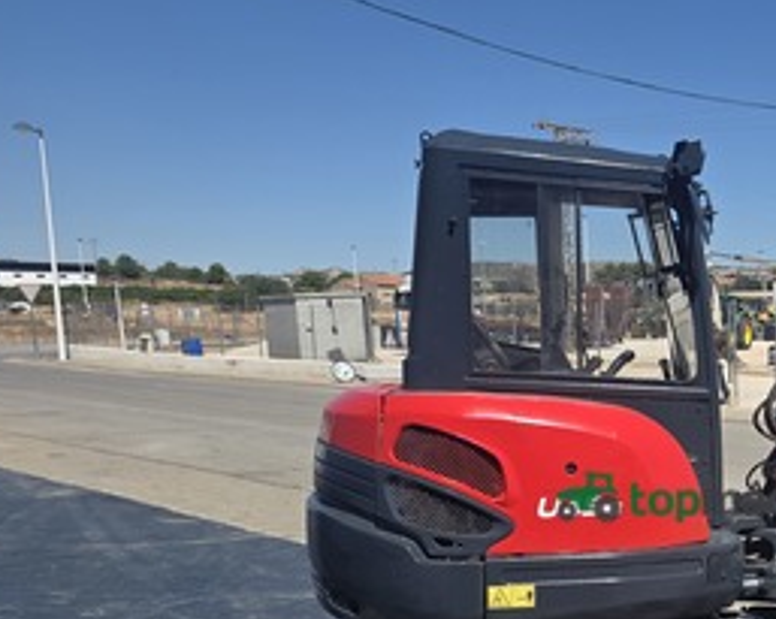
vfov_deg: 30.6
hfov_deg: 35.0
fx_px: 1101
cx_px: 784
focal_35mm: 48
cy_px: 498
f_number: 1.7
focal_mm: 6.3
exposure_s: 1/7944
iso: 80
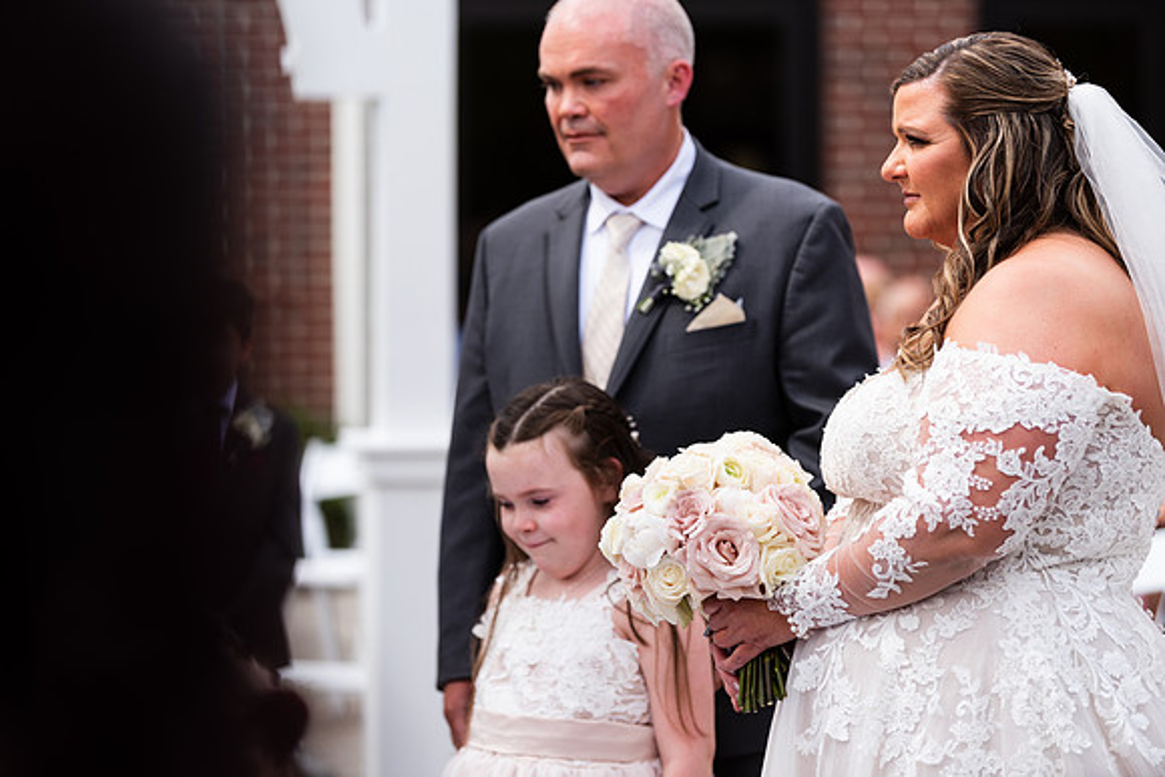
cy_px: 388
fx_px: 4531
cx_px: 582
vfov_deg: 9.8
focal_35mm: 140
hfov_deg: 14.7
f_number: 2.8
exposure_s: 1/640
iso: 64
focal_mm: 140
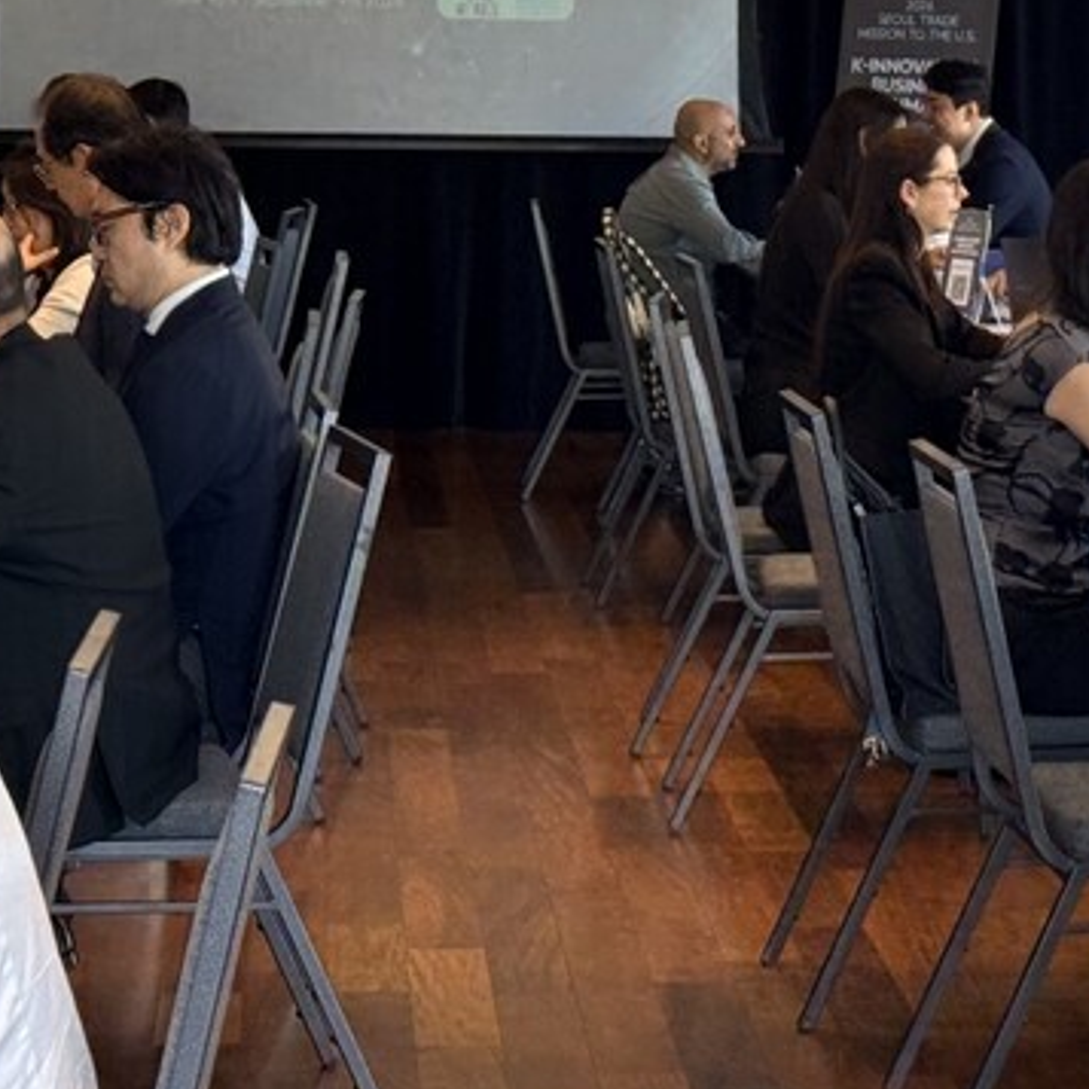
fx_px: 4058
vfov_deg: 15.1
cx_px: 589
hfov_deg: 15.3
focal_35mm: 114
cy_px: 146
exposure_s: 1/191
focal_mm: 6.76
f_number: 1.78
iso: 160
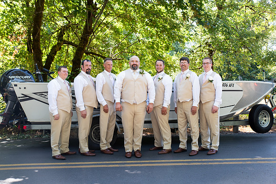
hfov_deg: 50.7
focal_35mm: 38
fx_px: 291
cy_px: 92
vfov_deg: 35.1
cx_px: 138
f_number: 7.1
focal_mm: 38
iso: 640
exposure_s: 1/200
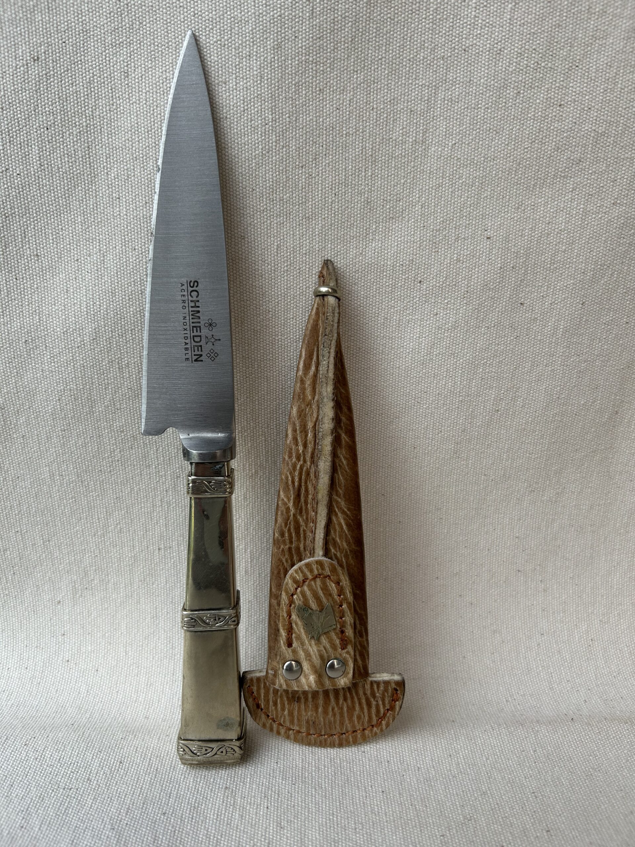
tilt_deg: -15.9
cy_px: 424
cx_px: 318
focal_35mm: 26
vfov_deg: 67.3
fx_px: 636
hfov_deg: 53.1
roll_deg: -1.7
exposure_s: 1/859
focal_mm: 5.7
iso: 50
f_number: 1.5
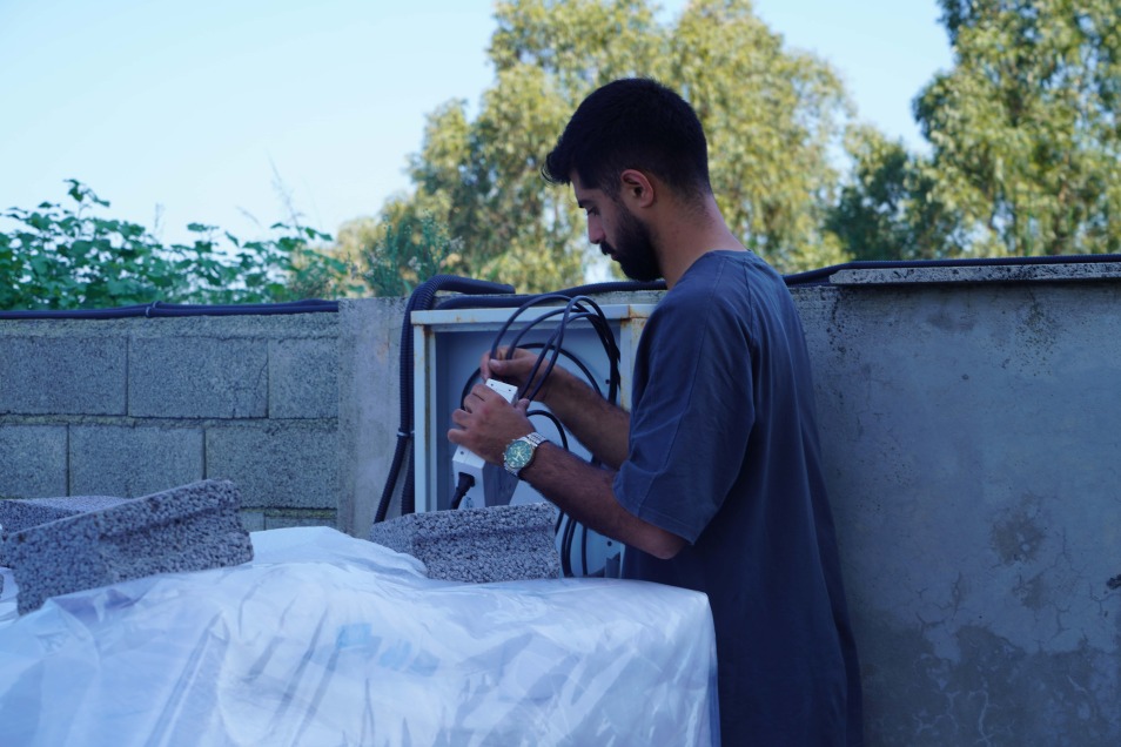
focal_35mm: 70
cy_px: 374
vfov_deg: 19.5
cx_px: 560
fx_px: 2180
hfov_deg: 28.8
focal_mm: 70
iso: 100
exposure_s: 1/125
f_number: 7.1
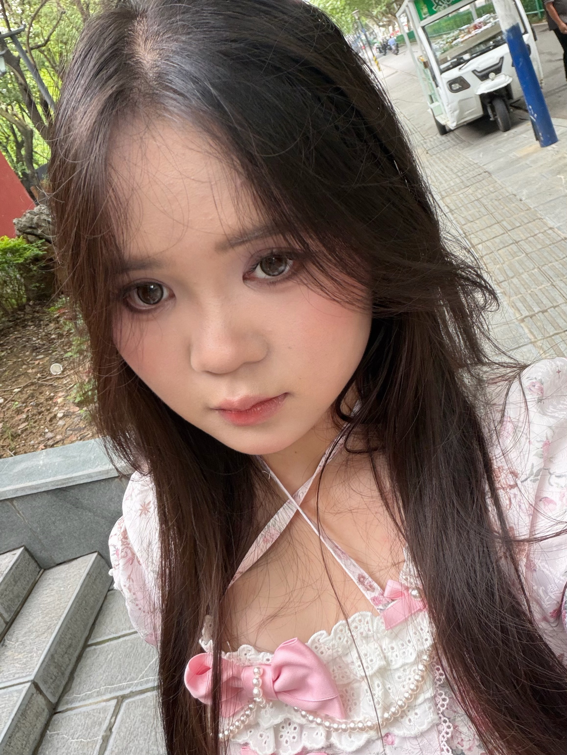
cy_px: 378
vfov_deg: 67.3
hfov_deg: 53.1
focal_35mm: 26
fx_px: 568
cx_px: 284
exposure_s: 1/60
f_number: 1.5
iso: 125
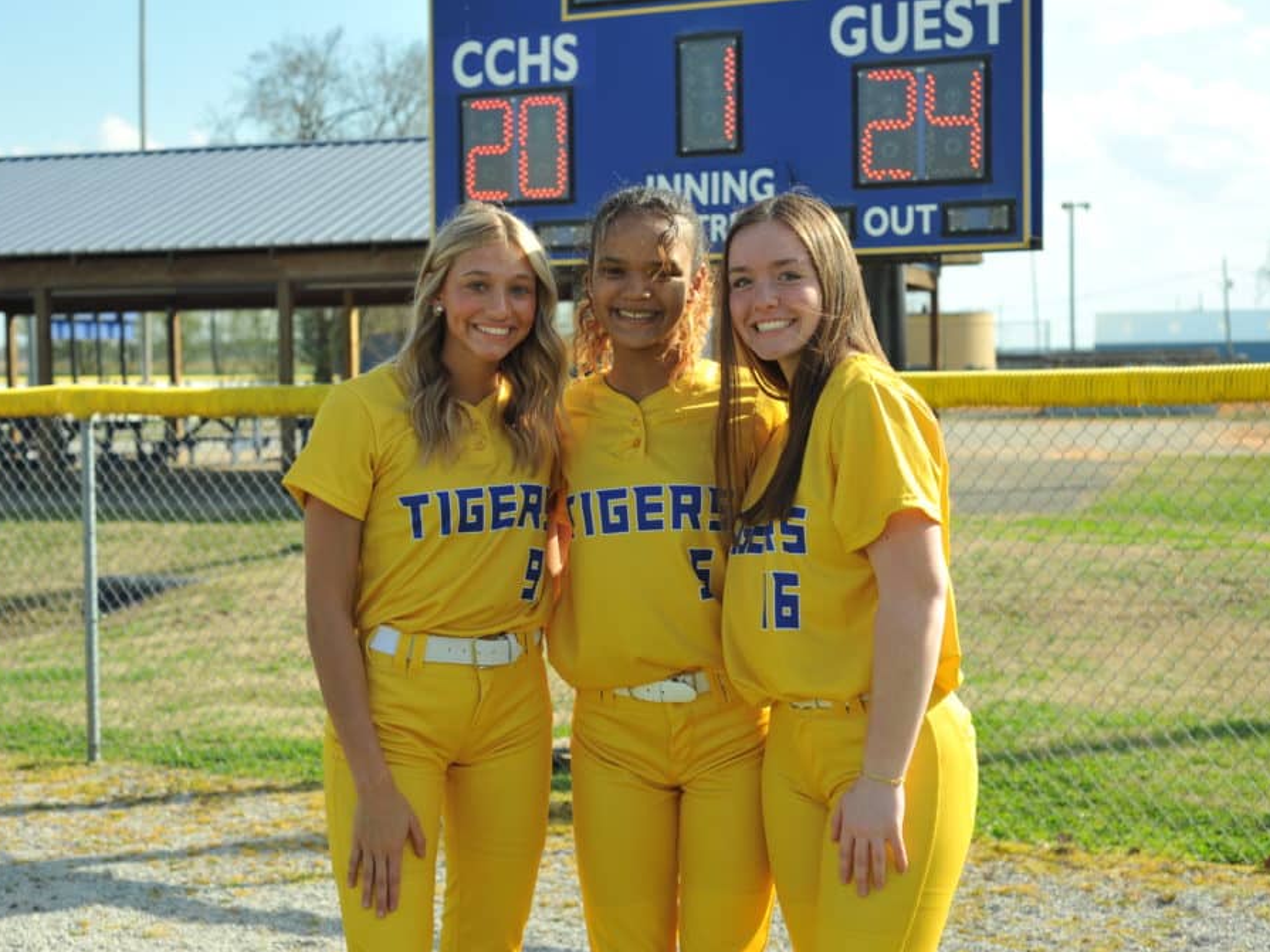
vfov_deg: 26.6
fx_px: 2018
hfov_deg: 34.9
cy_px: 482
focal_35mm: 55
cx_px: 619
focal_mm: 50
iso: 200
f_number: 5.6
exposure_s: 1/640
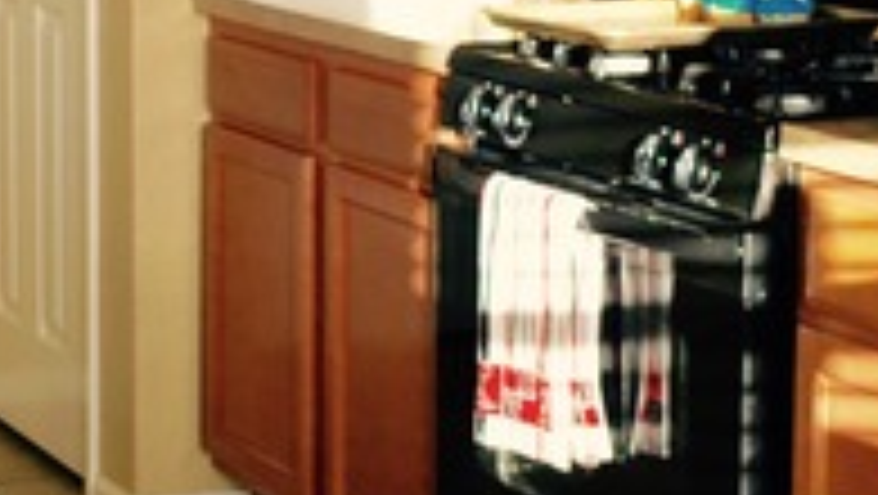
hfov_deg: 17.1
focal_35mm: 124
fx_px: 2889
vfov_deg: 9.7
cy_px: -4
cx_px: 153
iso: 200
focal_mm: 24
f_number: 4.2
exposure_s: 1/40
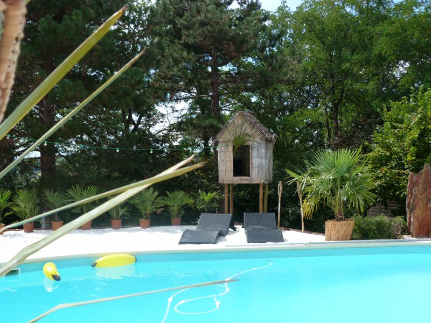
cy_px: 162
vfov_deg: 35.1
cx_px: 216
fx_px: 510
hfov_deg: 45.8
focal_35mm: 41
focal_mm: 7.4
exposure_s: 1/500
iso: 100
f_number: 3.2
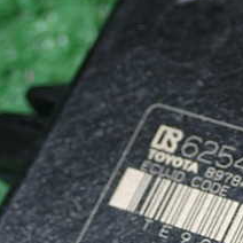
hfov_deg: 11.1
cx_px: 268
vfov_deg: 11.2
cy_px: 206
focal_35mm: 155
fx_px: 1231
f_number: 10
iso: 200
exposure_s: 1/60
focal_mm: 11.09
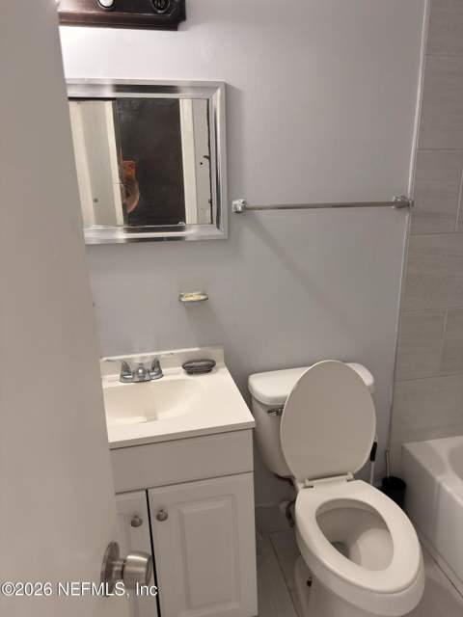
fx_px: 428
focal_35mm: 24
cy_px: 308
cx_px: 232
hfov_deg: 56.8
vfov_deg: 71.6
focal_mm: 6.76
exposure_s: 1/60
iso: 160
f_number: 1.78
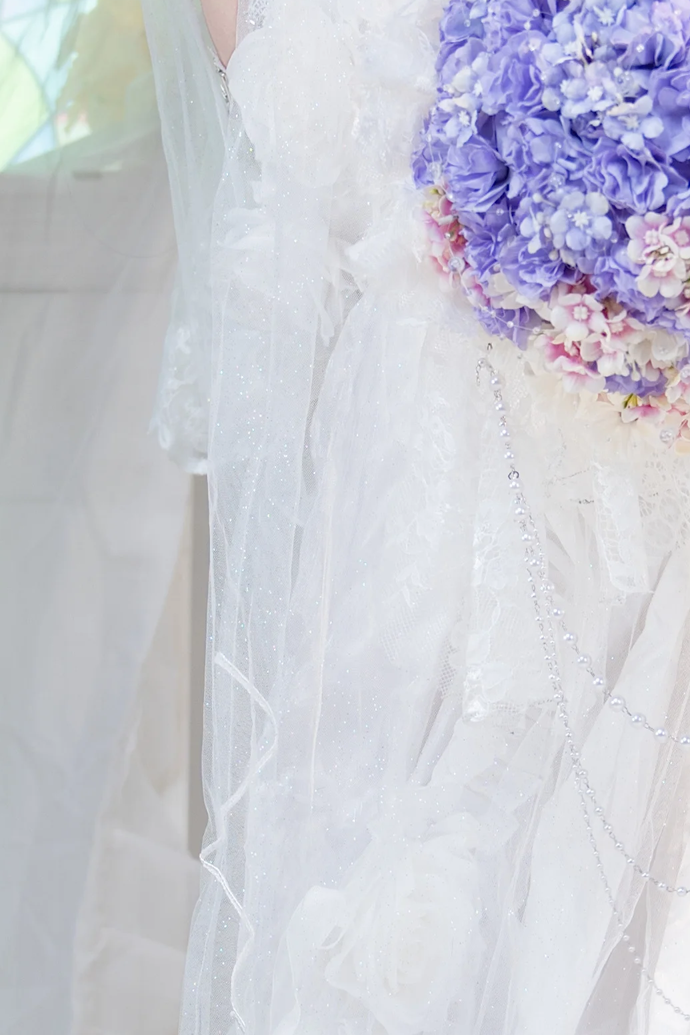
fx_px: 4024
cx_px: 501
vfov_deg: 14.7
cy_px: 540
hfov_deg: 9.8
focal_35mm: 140
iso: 100
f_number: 2.8
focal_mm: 31
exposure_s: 1/160
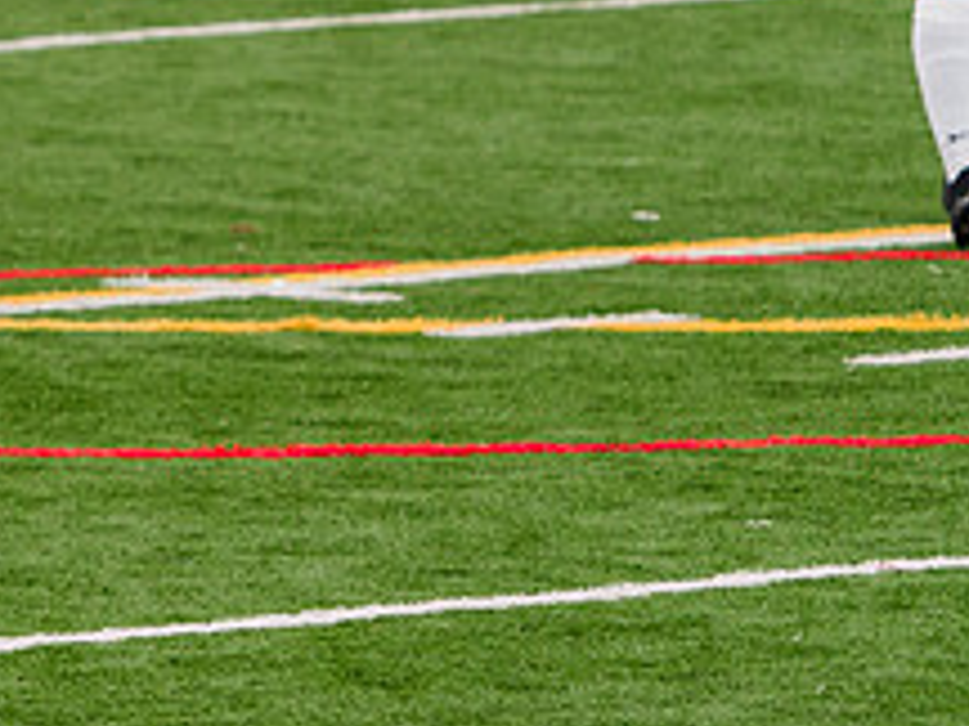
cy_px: 92
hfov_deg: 1.6
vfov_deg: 1.2
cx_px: -531
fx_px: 34907
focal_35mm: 1247
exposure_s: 1/1600
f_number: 6.3
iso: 640
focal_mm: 400
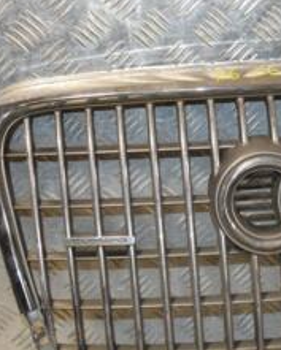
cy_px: 250
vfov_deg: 17.9
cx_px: 365
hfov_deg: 13.9
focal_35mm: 107
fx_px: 1112
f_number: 5
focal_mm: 28
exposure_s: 1/200
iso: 800
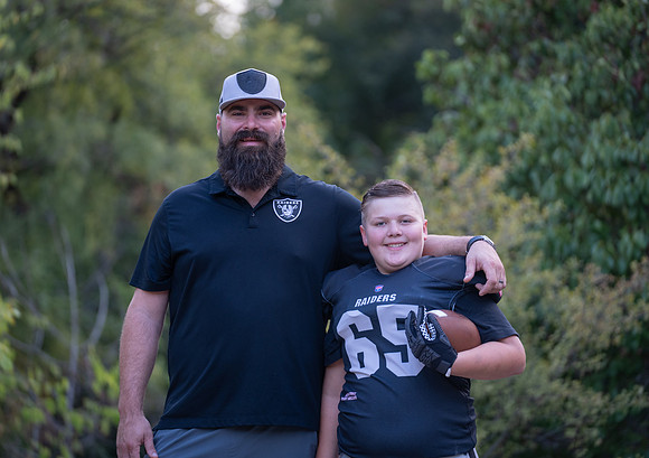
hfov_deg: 14.0
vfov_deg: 9.9
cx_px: 299
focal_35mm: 144
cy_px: 224
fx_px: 2648
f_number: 2.8
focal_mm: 136
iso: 640
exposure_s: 1/320
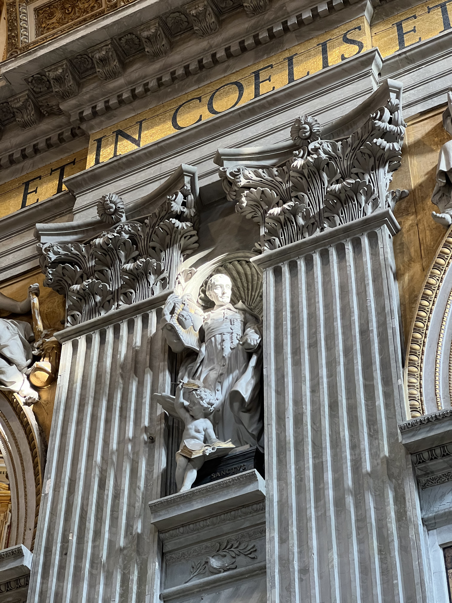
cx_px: 226
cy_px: 302
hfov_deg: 19.1
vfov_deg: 25.3
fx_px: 1341
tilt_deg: +45.2
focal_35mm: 77
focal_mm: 9
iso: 640
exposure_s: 1/50
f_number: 2.8
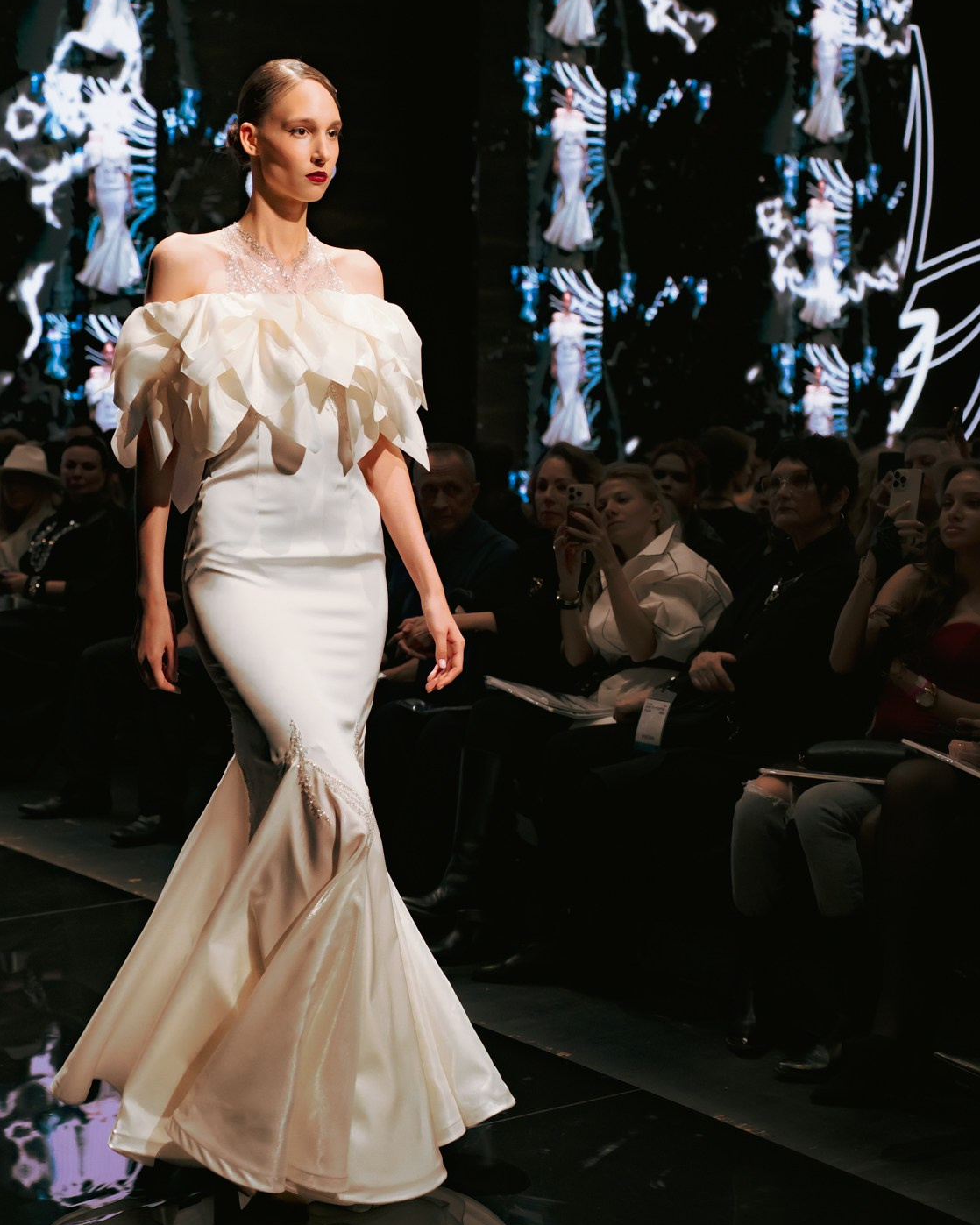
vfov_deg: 32.4
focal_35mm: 58
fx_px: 2103
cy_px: 484
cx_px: 420
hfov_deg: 26.2
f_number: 3.5
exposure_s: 1/320
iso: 3200
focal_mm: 45
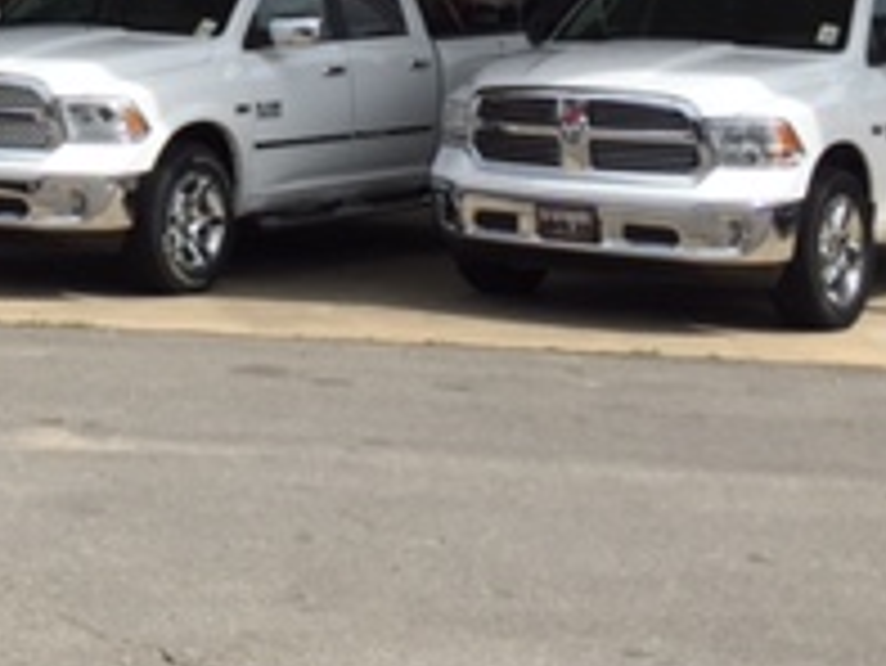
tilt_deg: +2.7
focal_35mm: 94
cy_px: -212
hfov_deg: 19.9
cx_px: -94
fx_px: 2407
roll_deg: -2.5
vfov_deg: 15.0
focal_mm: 4.15
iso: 32
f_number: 2.2
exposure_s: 1/2475
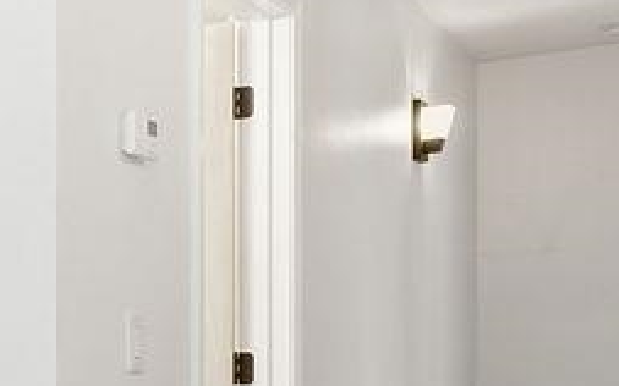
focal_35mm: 66
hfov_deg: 21.8
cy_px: 316
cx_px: -453
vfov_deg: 19.5
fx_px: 1113
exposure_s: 1/20
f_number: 8
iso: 100
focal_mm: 16
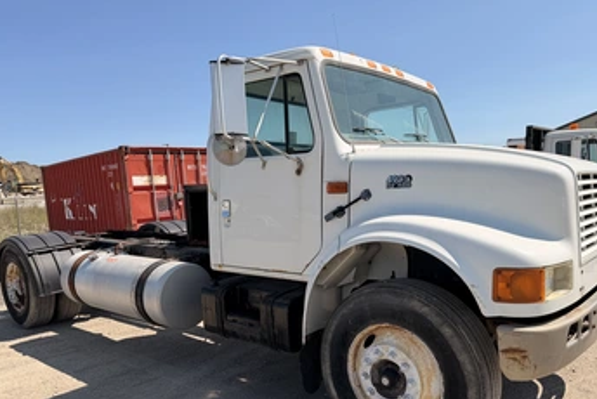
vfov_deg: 44.5
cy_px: 258
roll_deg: +3.3
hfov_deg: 63.6
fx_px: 481
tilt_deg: -7.4
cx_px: 312
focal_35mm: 29
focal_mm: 6.76
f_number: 1.78
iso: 80
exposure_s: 1/4673
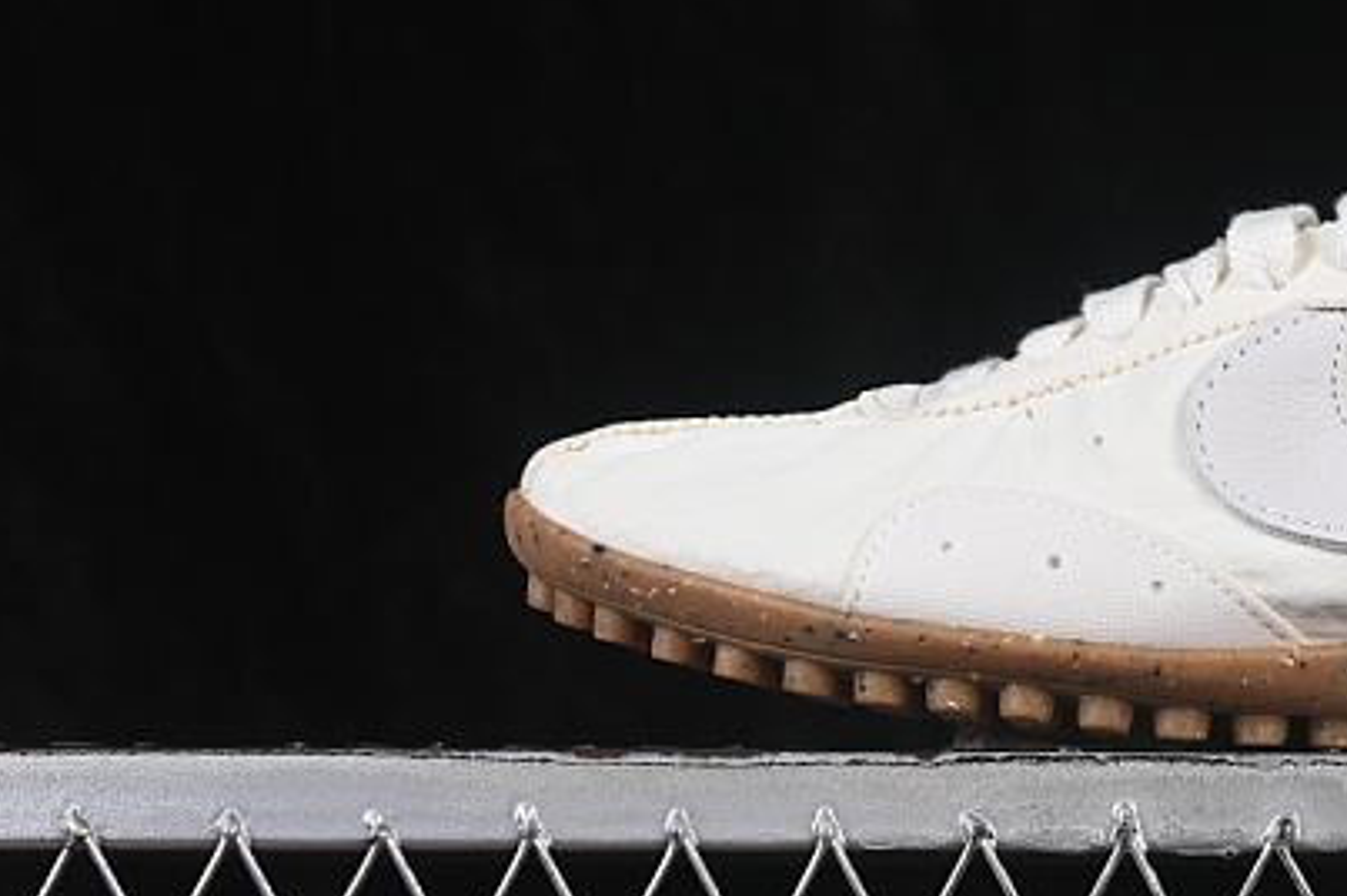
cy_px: 196
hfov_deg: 13.6
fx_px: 5570
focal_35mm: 149
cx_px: 1320
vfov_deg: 9.2
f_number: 8
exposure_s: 1/80
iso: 160
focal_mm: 50
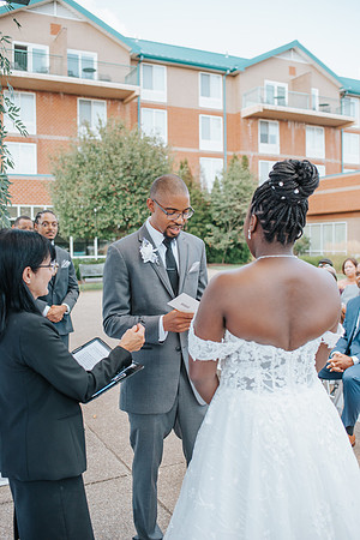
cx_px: 180
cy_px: 270
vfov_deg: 54.4
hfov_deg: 37.9
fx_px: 525
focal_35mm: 35
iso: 400
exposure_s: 1/1000
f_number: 3.2
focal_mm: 35
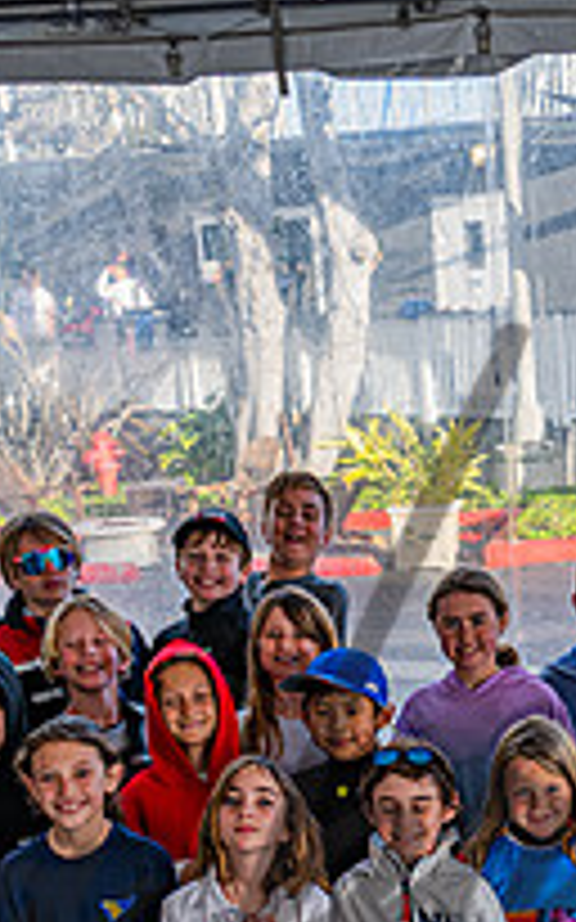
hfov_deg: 16.8
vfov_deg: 26.2
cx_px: 572
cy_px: 834
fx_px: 1910
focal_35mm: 76
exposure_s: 1/250
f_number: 5
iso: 200
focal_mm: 24
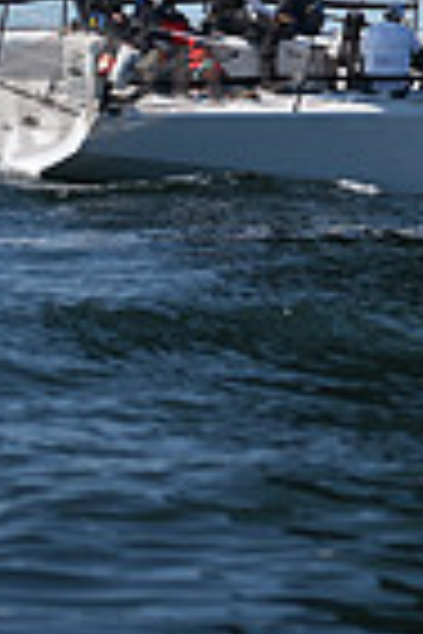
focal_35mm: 287
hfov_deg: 4.8
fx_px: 5058
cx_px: 592
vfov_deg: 6.9
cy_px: -634
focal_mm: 70
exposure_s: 1/8000
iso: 250
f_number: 3.5
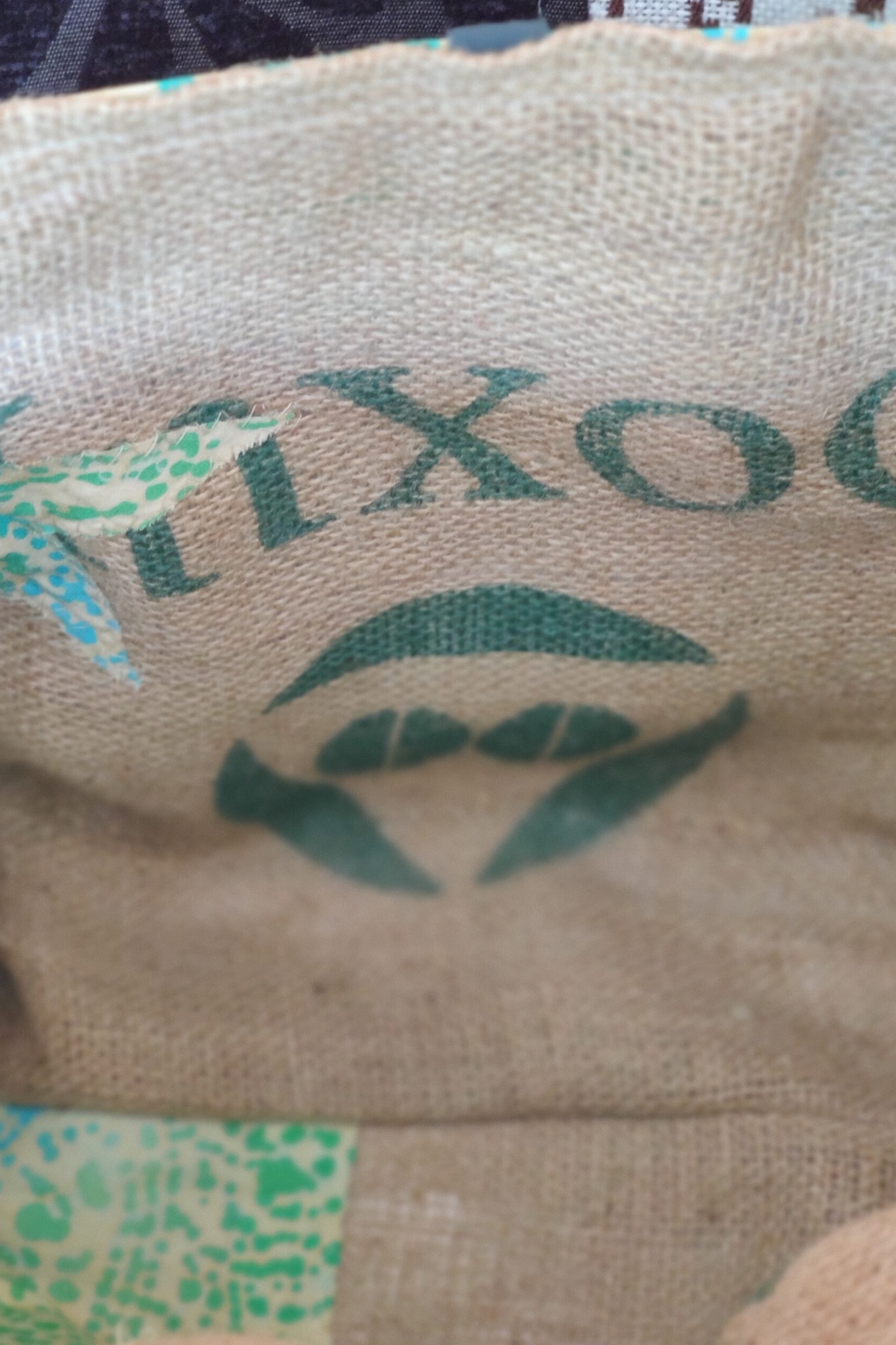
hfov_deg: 17.5
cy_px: 666
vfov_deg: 26.0
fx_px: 2912
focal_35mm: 78
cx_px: 471
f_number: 2.44
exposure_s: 1/33
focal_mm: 6.95
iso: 4000
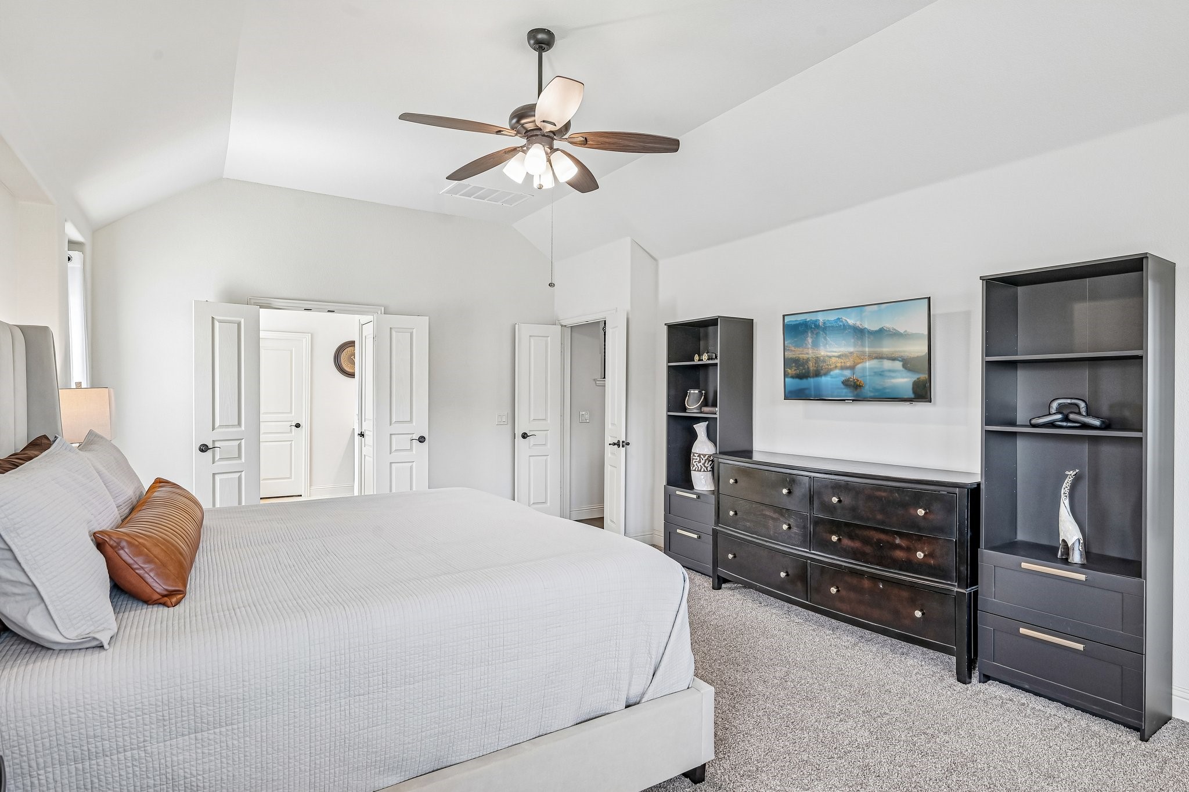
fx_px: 611
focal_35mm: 18
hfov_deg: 88.4
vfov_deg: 65.9
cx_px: 594
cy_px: 396
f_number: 8
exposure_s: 1/20
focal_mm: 18.5
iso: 400
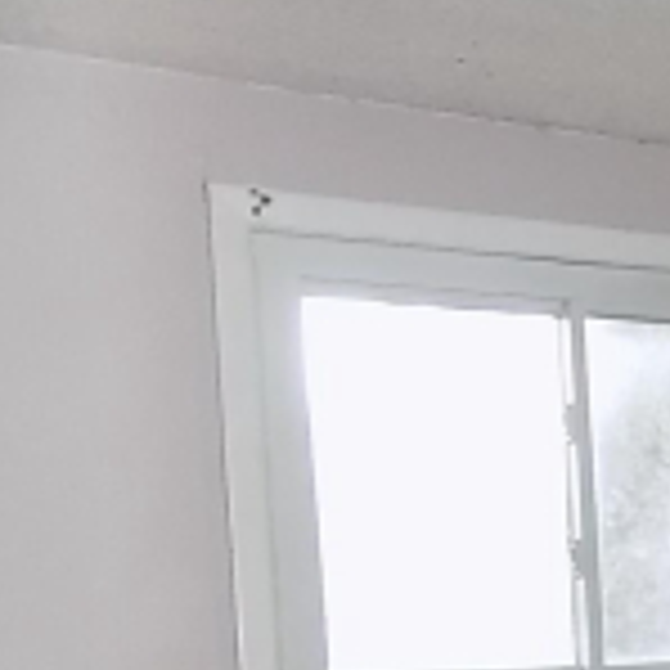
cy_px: 769
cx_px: 1396
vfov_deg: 18.3
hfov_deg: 15.0
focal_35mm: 91
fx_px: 1993
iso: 200
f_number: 3.1
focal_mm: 4
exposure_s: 1/30
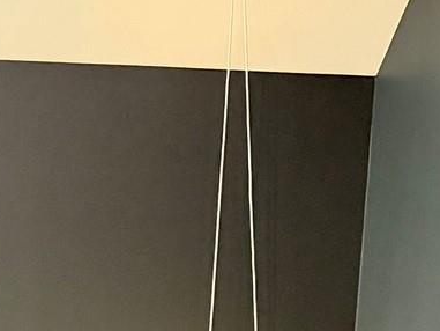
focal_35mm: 129
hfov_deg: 14.3
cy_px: 720
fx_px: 1640
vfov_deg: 10.3
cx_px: -221
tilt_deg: -11.8
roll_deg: -0.4
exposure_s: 1/60
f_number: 1.78
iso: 640
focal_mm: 6.76
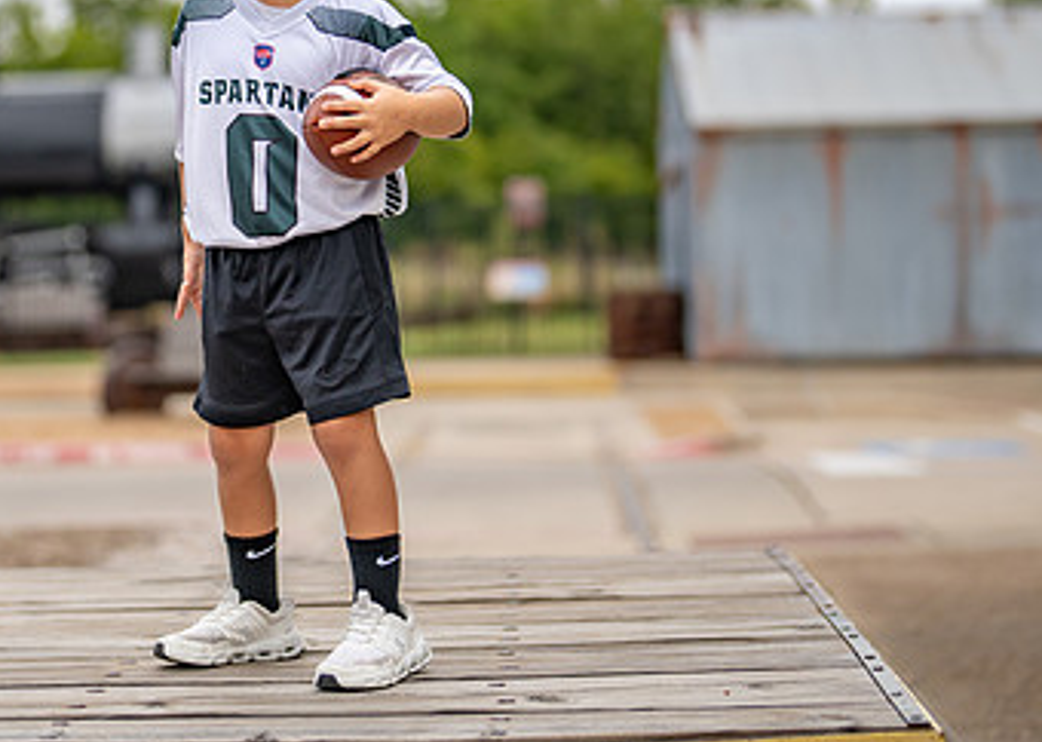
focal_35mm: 98
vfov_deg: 14.5
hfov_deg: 20.3
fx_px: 2897
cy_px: 208
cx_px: 297
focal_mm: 50
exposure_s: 1/2500
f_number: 1.2
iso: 200
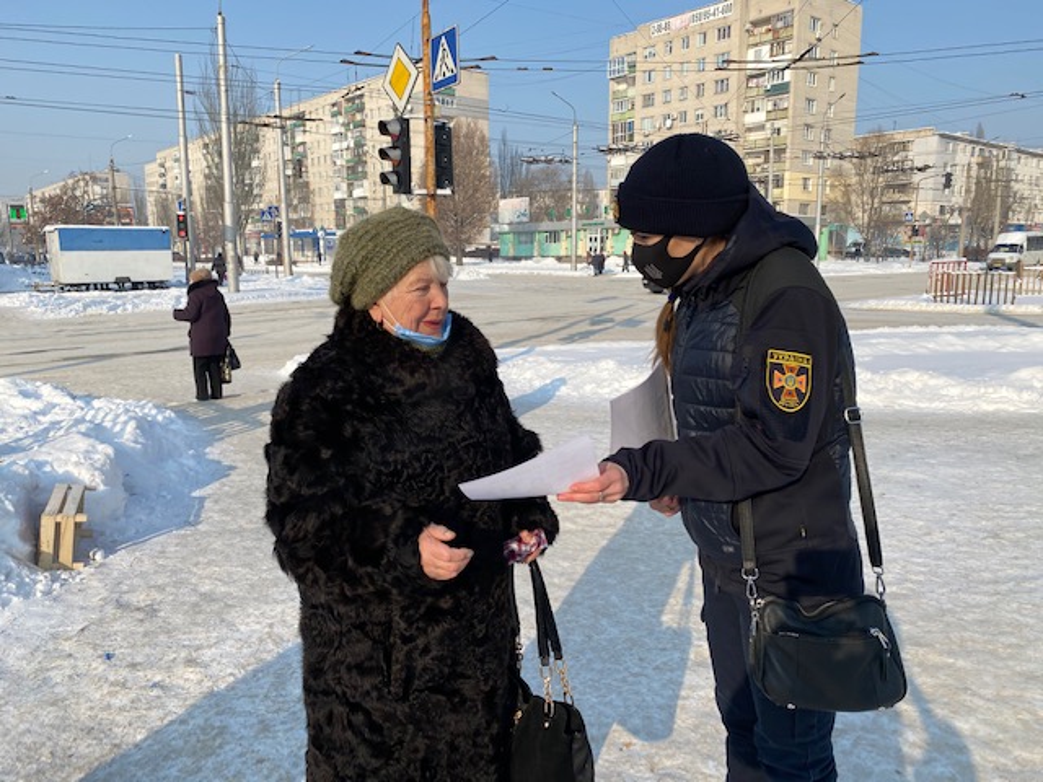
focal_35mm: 26
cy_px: 391
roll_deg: +0.7
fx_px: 783
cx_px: 522
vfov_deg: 53.1
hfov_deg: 67.3
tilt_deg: -9.7
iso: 32
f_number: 1.8
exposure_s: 1/3205
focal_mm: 4.25
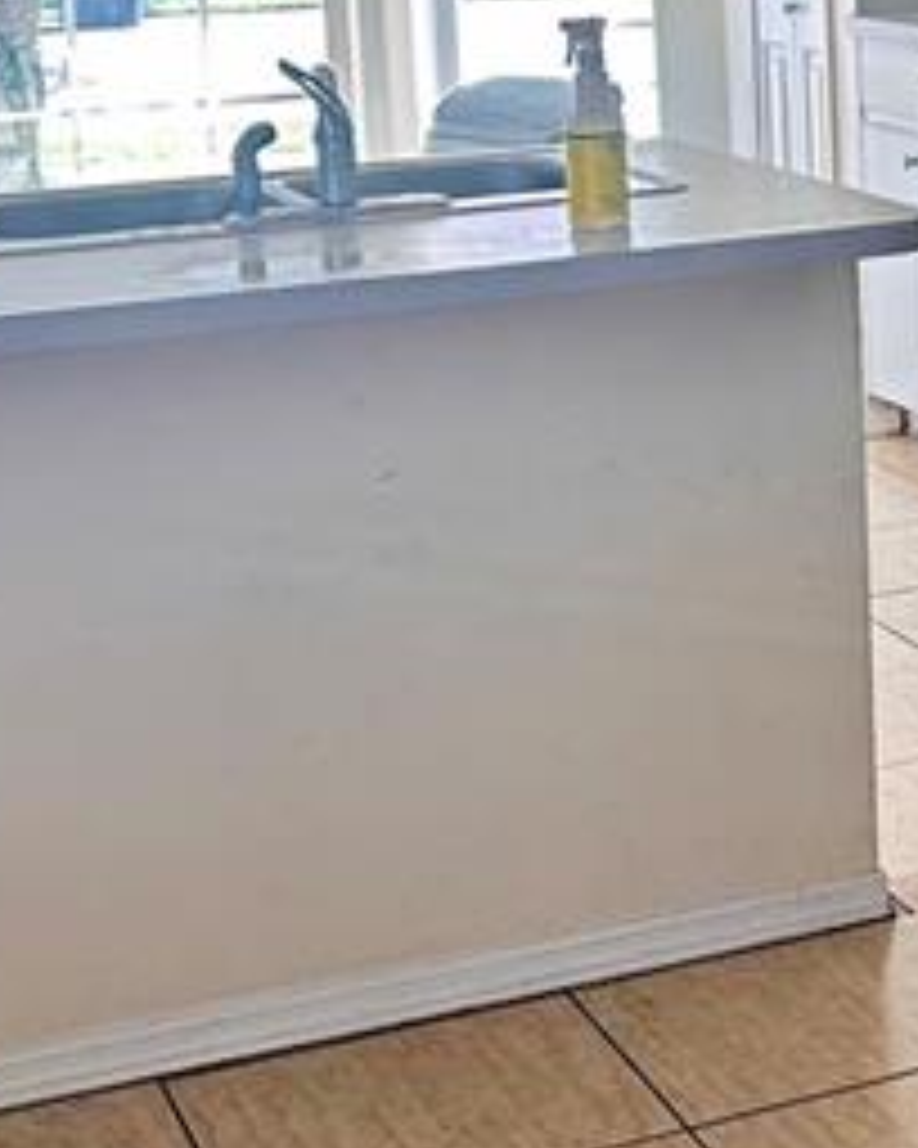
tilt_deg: -6.0
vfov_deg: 19.9
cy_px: 81
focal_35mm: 94
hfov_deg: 15.2
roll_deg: +0.9
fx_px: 3192
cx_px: 1372
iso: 160
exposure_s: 1/120
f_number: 1.78
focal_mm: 6.86
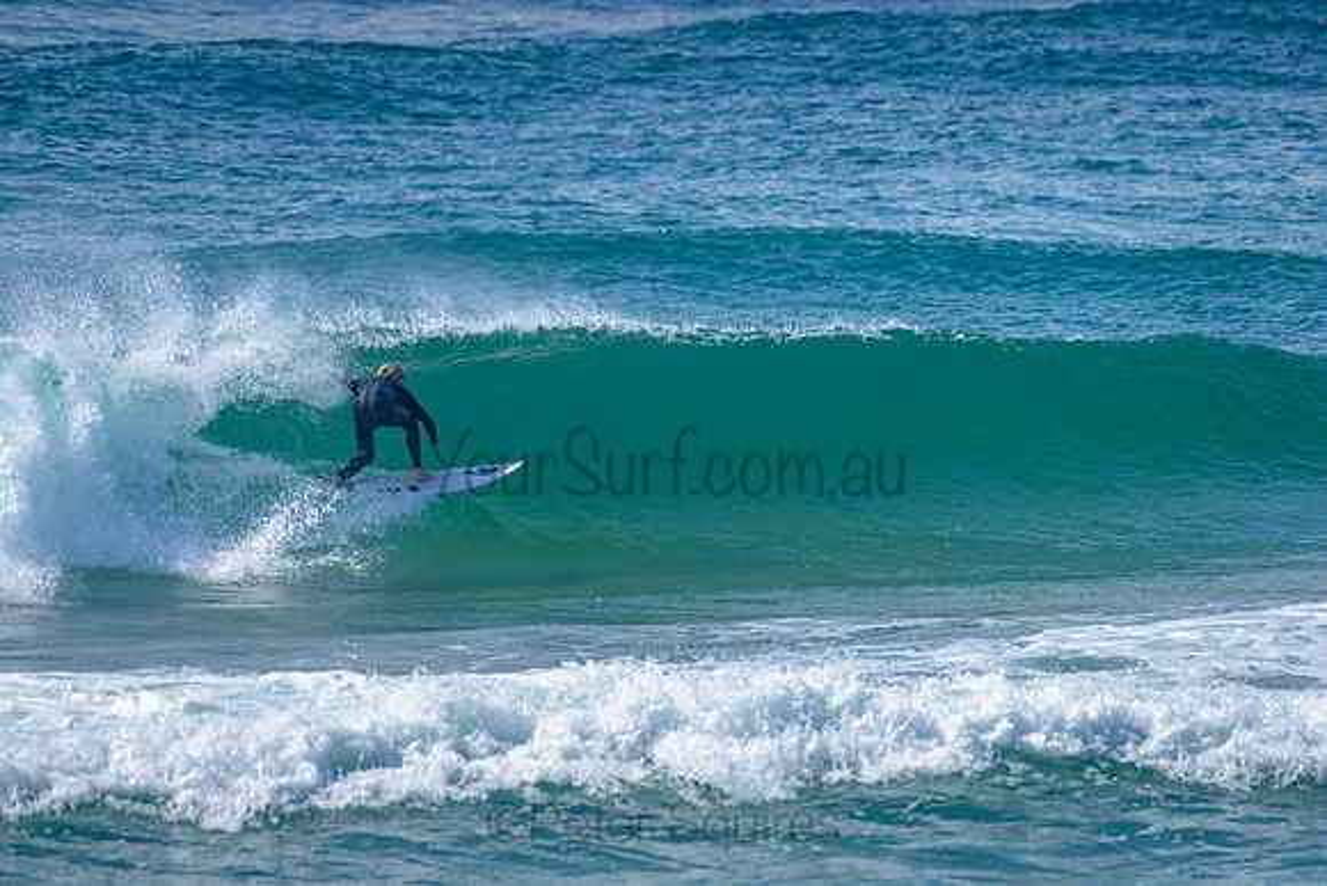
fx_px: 22587
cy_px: 343
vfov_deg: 2.2
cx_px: 514
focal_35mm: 613
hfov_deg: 3.4
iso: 110
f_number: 5.6
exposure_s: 1/2000
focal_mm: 500
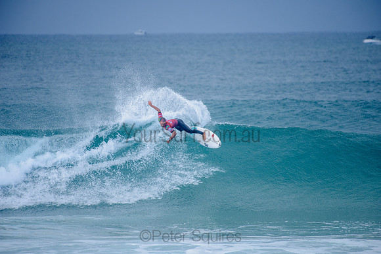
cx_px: 190
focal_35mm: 509
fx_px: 5385
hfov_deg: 4.1
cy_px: 127
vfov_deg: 2.7
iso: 200
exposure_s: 1/800
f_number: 5.6
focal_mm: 500
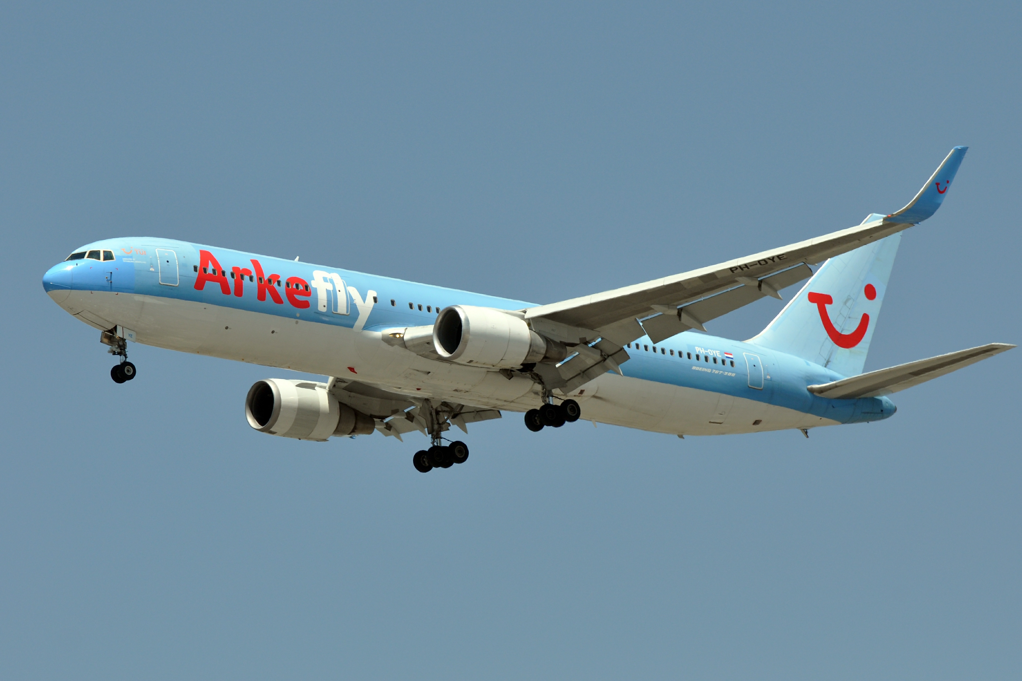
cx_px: 511
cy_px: 340
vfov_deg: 5.4
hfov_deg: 8.1
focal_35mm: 255
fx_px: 7239
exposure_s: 1/1000
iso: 200
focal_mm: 170
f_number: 7.1
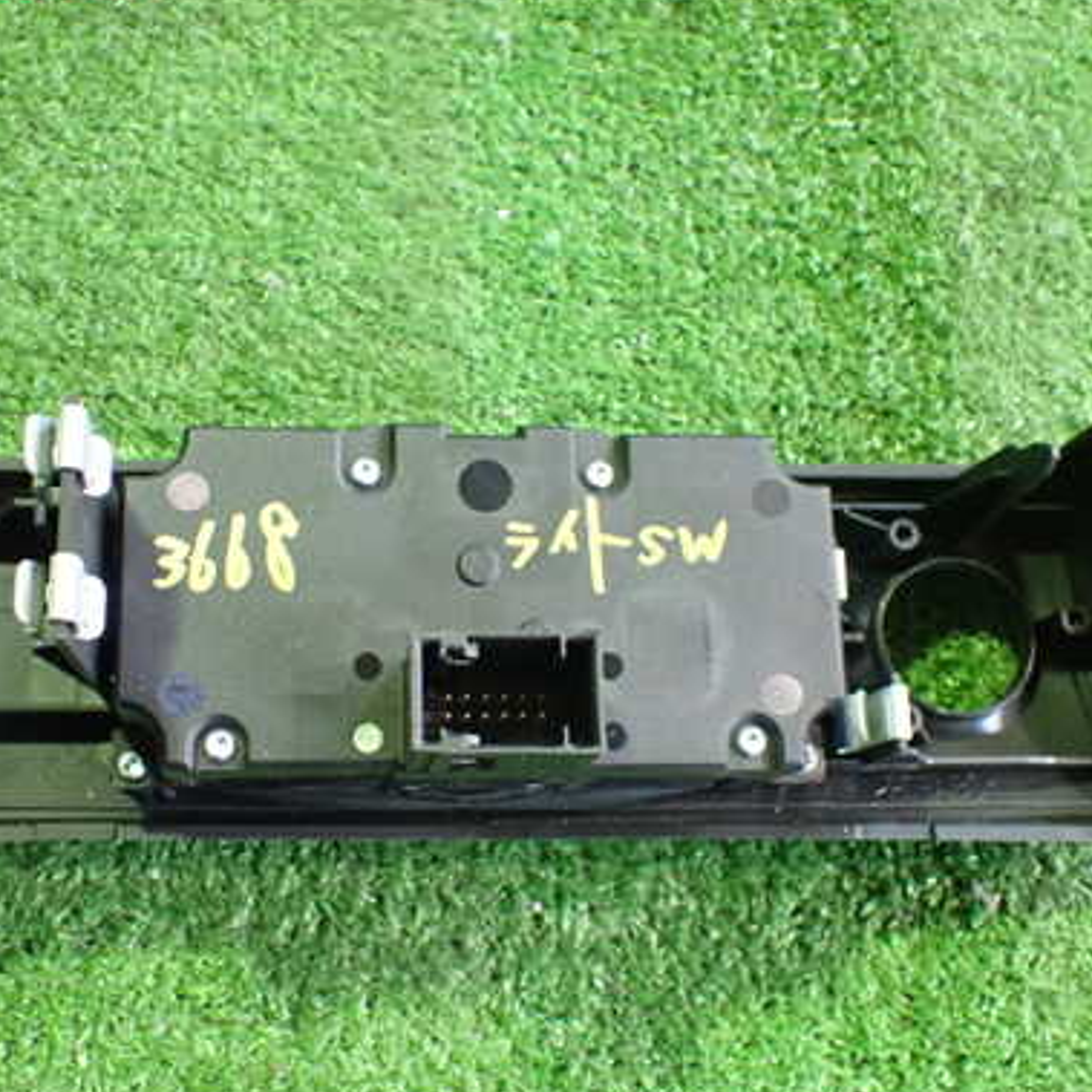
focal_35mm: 42
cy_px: 582
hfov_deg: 40.0
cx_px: 487
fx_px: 1499
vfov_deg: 40.0
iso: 800
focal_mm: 5.4
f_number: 2.3
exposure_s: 1/30
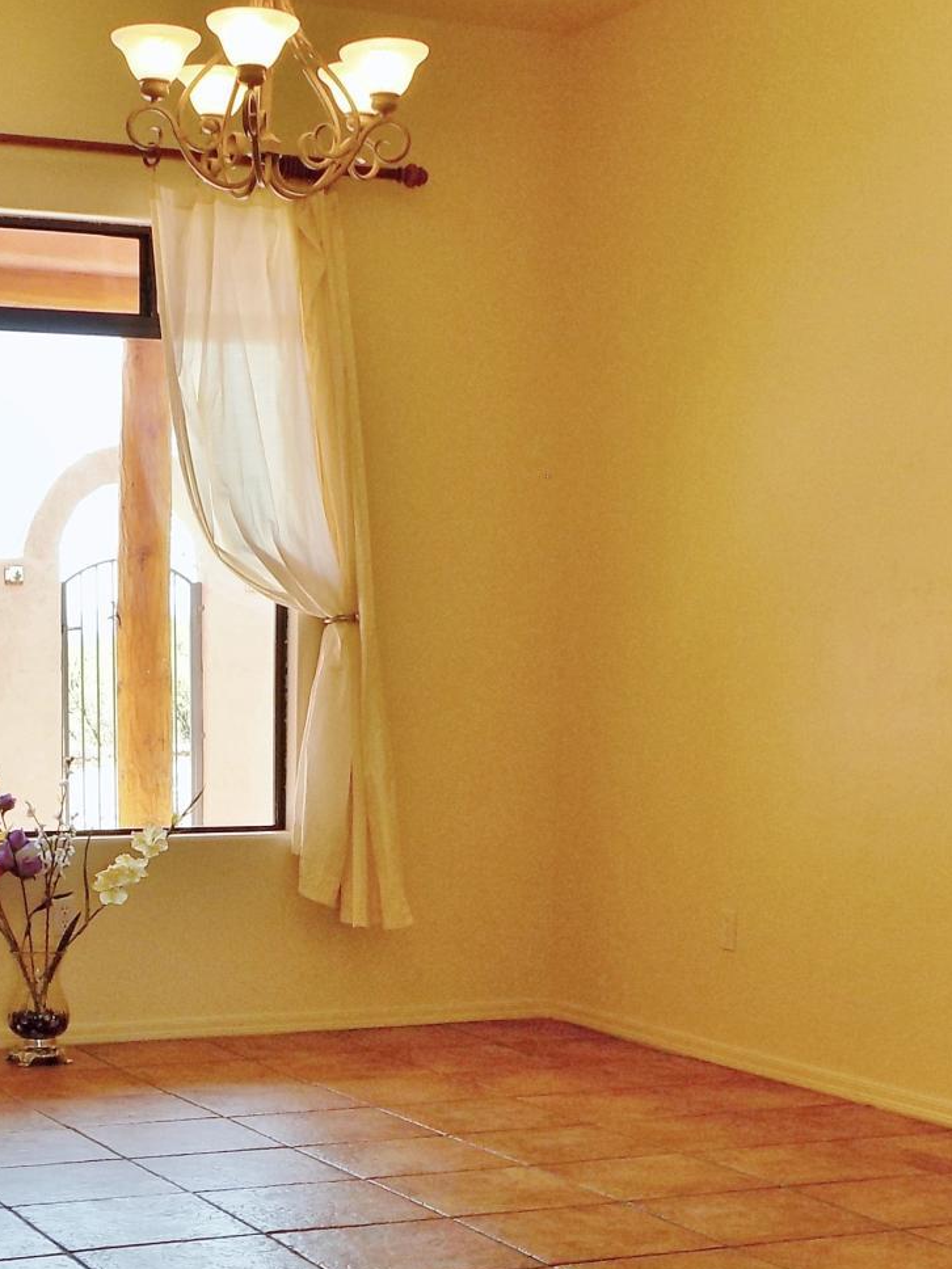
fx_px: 2273
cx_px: 220
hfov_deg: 23.4
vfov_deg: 30.7
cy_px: 929
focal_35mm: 62
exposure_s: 1/80
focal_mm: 5.3
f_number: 3.3
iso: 80
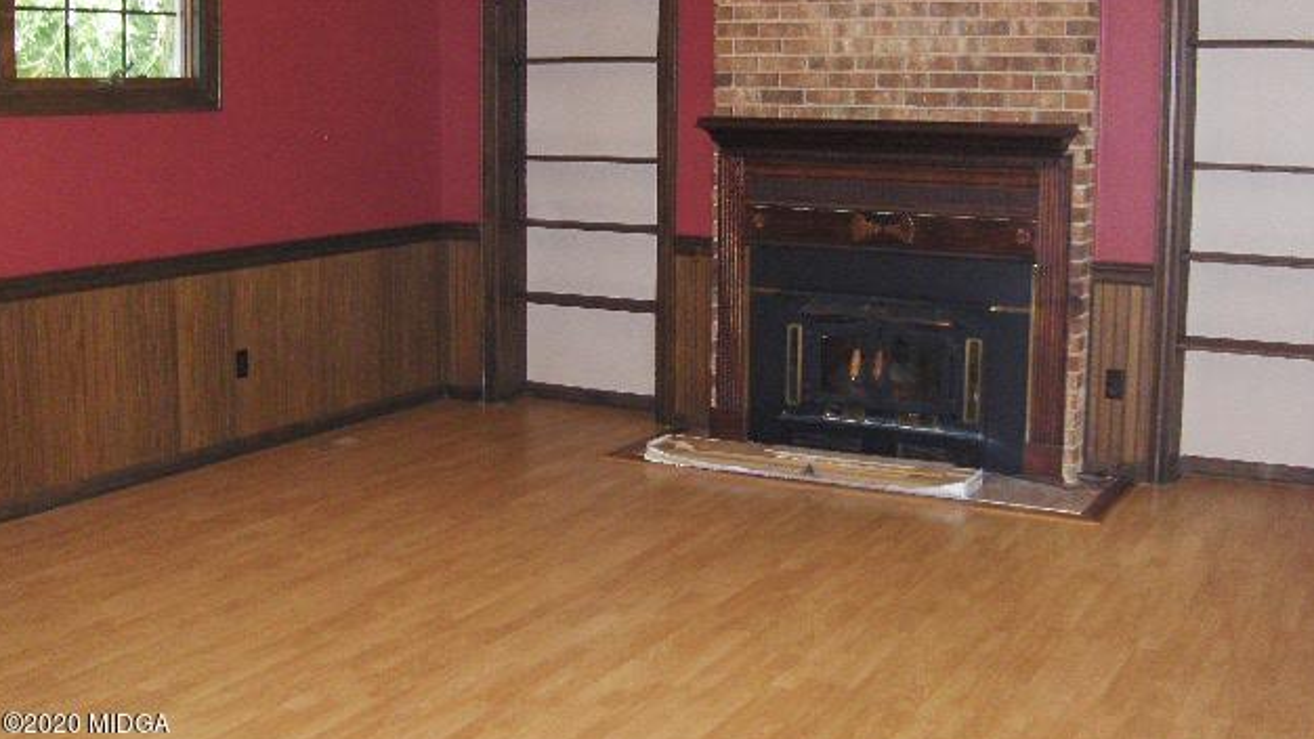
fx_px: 1359
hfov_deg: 51.6
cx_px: 663
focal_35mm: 39
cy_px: 262
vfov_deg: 30.3
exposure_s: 1/60
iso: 200
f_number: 2.8
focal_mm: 7.5
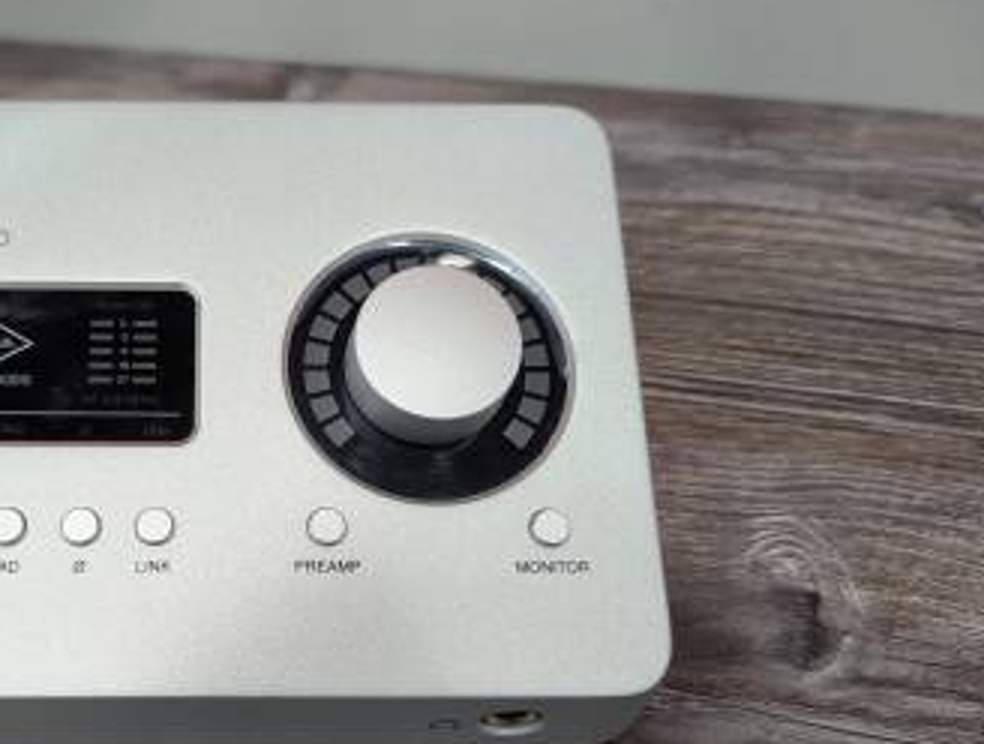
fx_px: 1083
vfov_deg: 37.8
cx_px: 249
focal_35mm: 38
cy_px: 447
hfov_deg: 47.1
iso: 231
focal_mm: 6.81
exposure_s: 1/120
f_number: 1.85
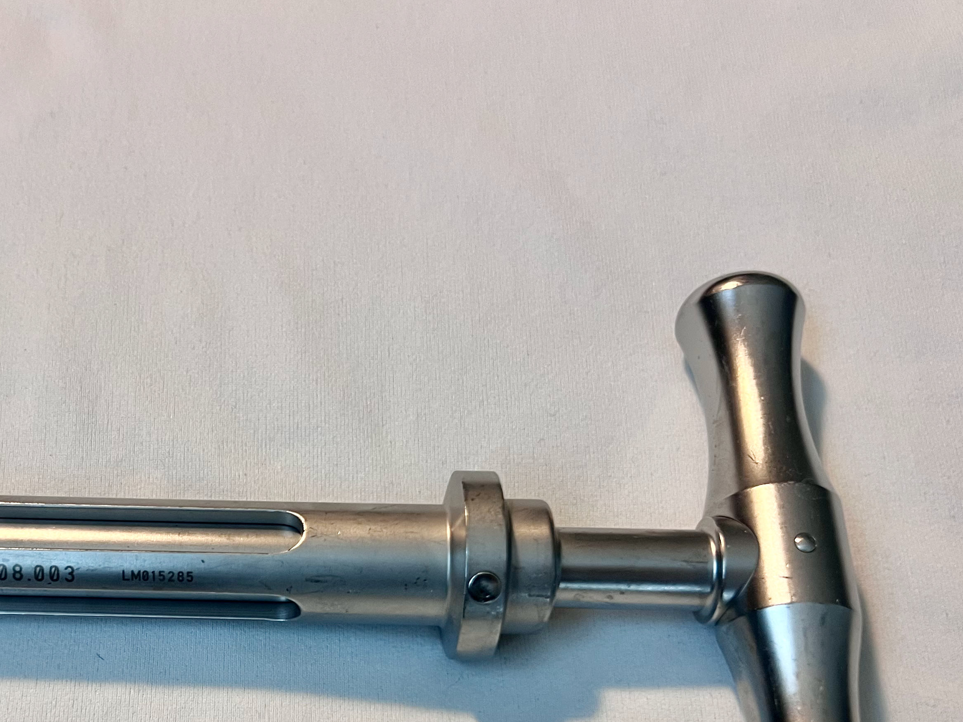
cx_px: 244
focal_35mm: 45
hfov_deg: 40.9
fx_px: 1252
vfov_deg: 31.0
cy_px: 615
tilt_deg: -65.0
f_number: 1.5
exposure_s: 1/60
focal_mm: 5.7
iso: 80
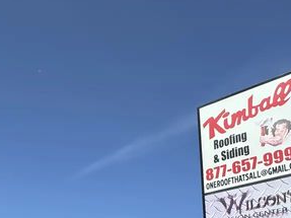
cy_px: 253
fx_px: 420
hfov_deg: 36.8
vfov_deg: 26.3
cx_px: 56
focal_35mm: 50
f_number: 2.2
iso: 50
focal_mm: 2.22
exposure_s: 1/2342
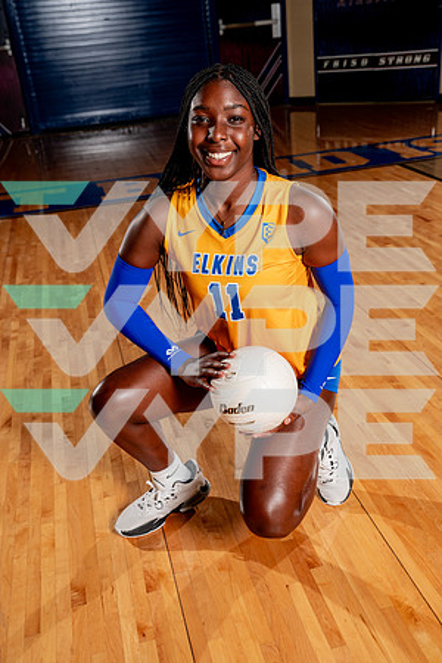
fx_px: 700
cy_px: 332
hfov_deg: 35.1
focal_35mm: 38
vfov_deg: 50.7
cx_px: 221
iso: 200
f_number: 5.6
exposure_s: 1/250
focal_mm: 38
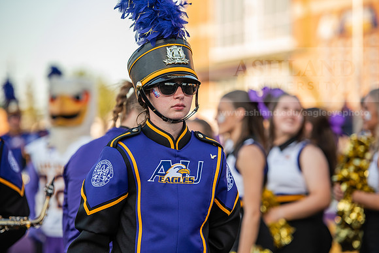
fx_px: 1527
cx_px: 190
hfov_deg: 14.2
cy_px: 126
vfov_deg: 9.5
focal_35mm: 145
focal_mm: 145
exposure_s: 1/640
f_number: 3.2
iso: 250
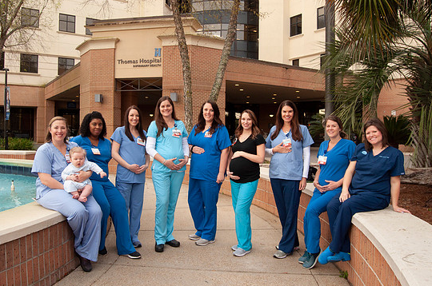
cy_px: 149
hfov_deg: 63.7
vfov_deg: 44.8
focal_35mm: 29
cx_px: 206
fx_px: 347
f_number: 9
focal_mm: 18
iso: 400
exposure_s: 1/125
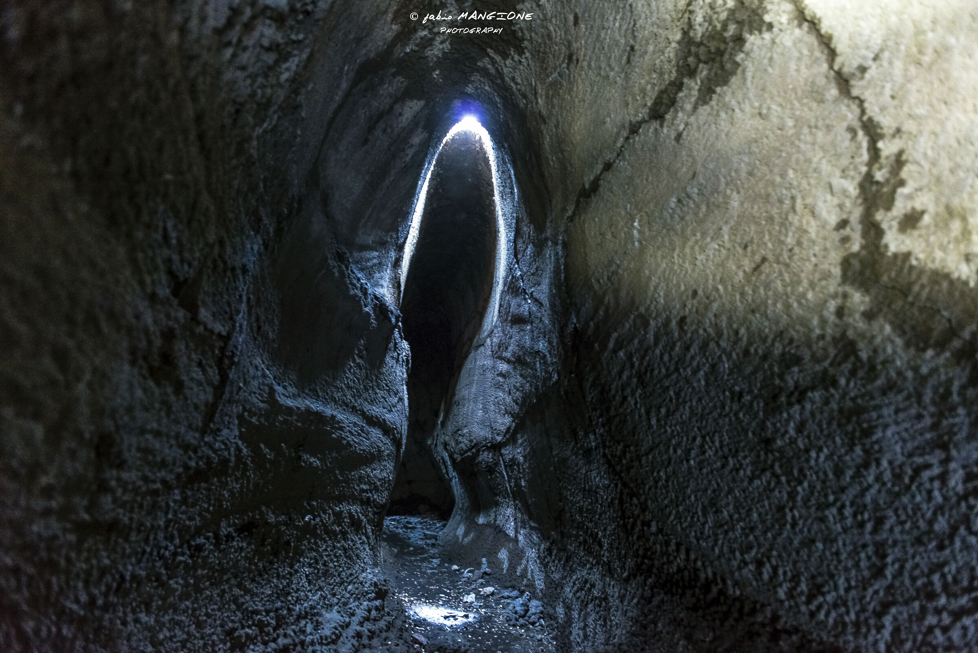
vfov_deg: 53.2
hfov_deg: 73.7
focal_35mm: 24
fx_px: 652
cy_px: 326
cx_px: 489
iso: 2000
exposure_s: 1/3
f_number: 2.8
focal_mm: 24
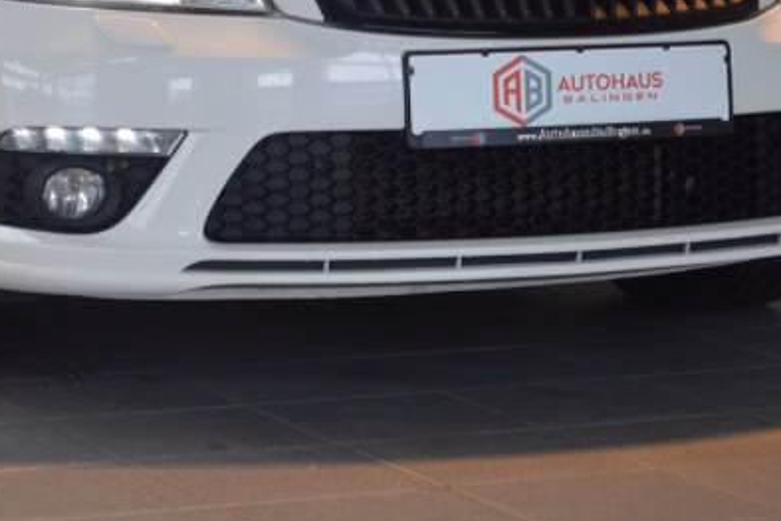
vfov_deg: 9.0
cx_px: 163
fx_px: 3299
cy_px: -2
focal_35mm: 152
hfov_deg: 13.4
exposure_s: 1/60
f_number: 5
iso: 400
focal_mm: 50
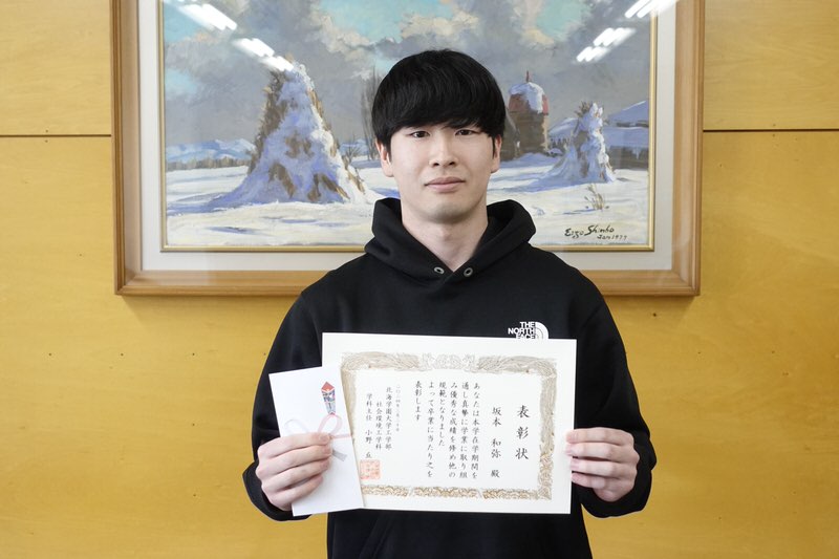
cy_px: 280
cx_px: 420
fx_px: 1118
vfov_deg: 28.1
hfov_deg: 41.1
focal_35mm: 48
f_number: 2.8
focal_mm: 17.49
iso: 1250
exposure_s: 1/200
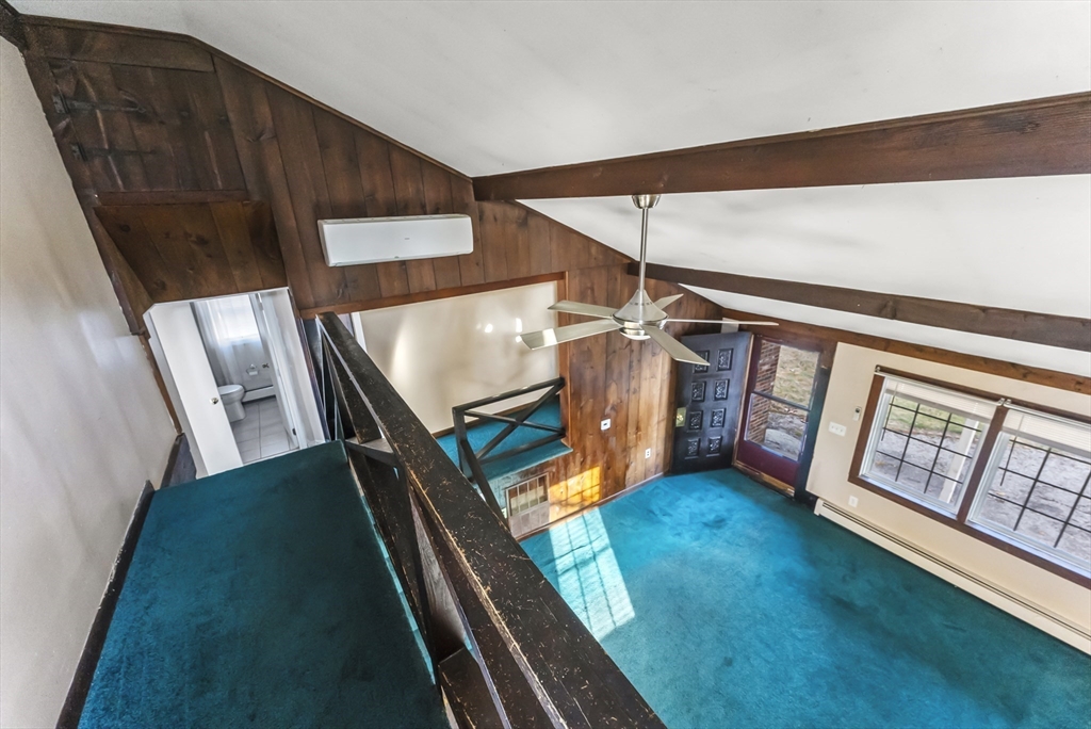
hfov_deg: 104.2
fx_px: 424
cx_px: 546
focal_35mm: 14
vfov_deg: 81.3
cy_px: 364
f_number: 8
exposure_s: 1/30
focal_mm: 14
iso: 2500
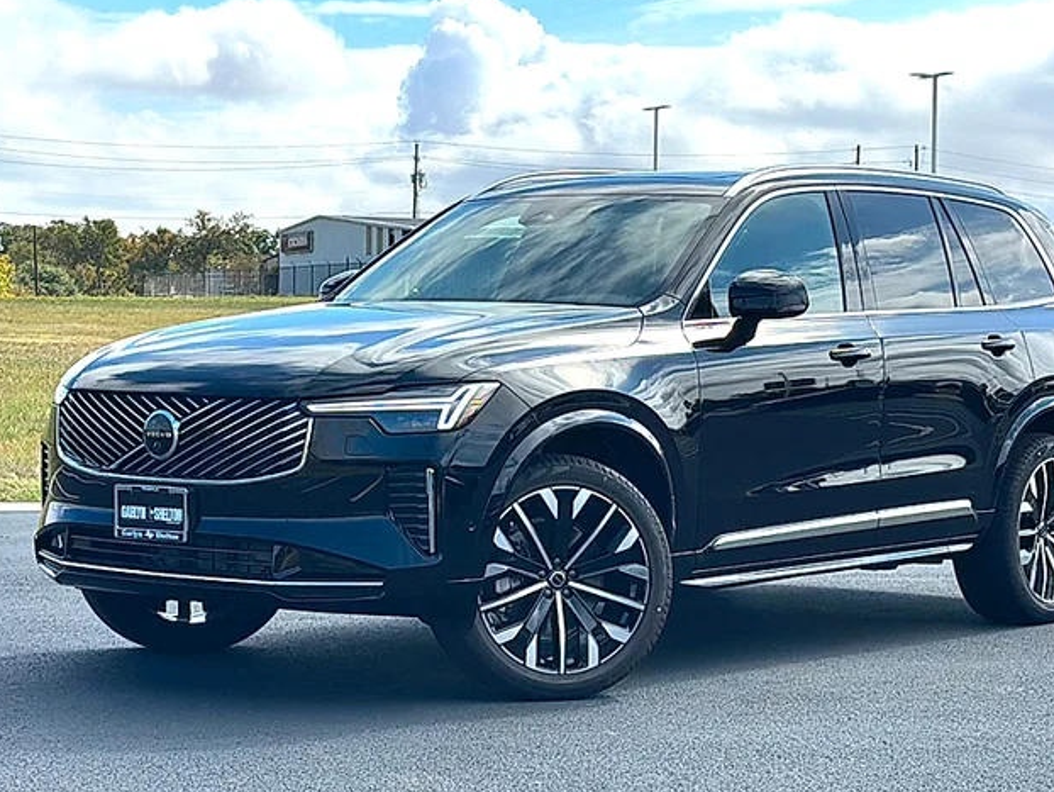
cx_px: 583
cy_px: 421
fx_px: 2193
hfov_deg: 27.0
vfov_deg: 20.5
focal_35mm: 72
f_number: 1.78
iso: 64
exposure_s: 1/4808
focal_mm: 6.86
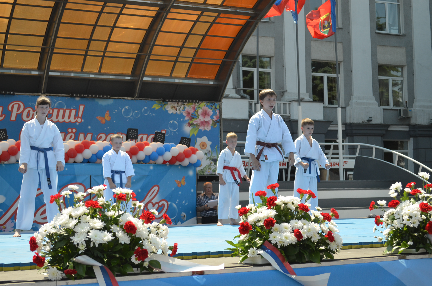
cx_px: 216
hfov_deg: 33.5
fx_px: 719
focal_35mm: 60
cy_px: 143
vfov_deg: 22.5
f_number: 5.3
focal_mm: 40
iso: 400
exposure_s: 1/1250
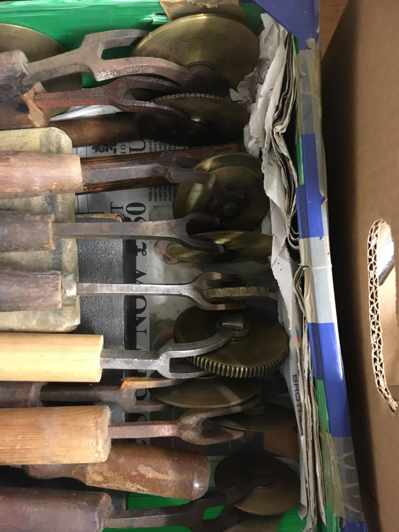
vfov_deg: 61.7
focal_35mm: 29
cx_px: 200
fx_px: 446
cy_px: 266
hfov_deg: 48.2
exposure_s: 1/17
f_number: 2.2
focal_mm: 4.15
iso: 400
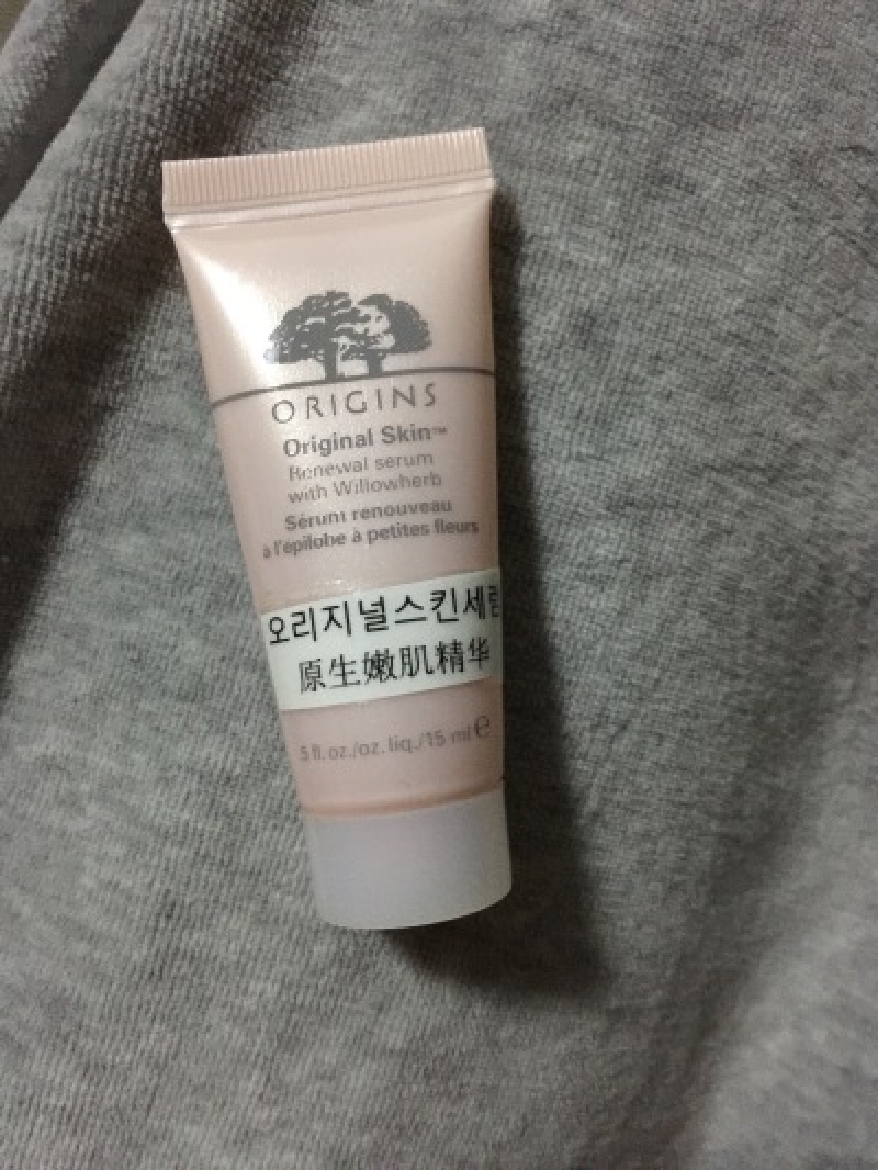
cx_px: 439
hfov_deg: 48.2
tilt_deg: -79.8
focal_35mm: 29
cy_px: 585
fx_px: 980
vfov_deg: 61.6
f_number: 2.2
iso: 200
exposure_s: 1/8
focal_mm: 4.15
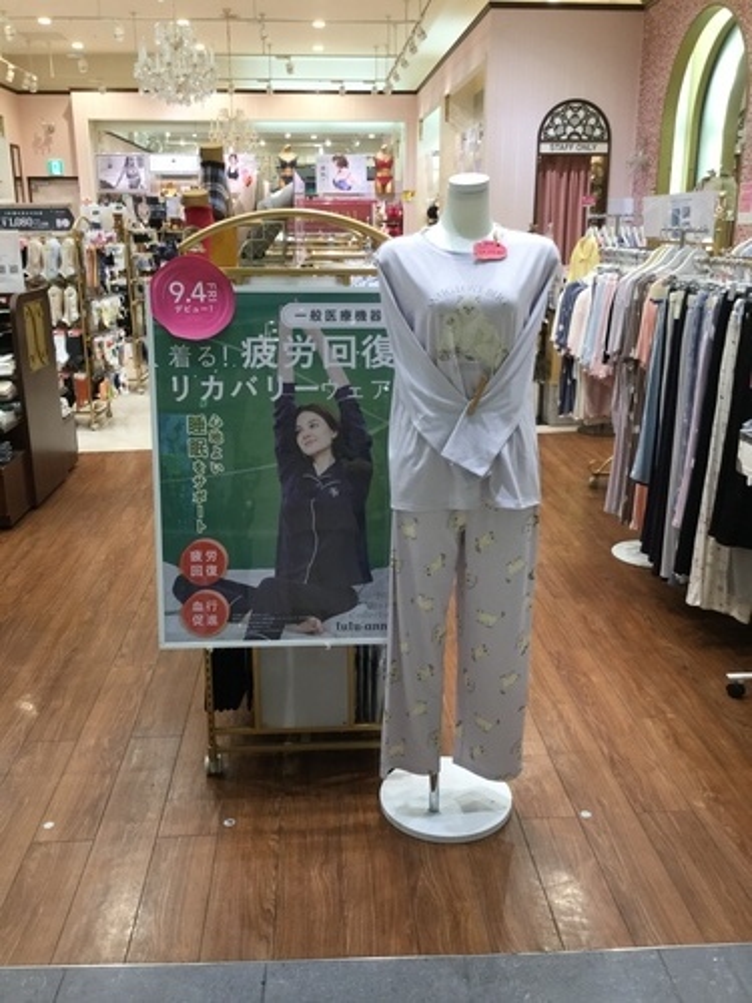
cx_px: 376
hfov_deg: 45.4
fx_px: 898
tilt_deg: -16.4
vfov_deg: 58.4
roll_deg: +0.4
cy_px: 502
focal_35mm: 31
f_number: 2.4
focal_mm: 3.3
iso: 25
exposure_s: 1/30
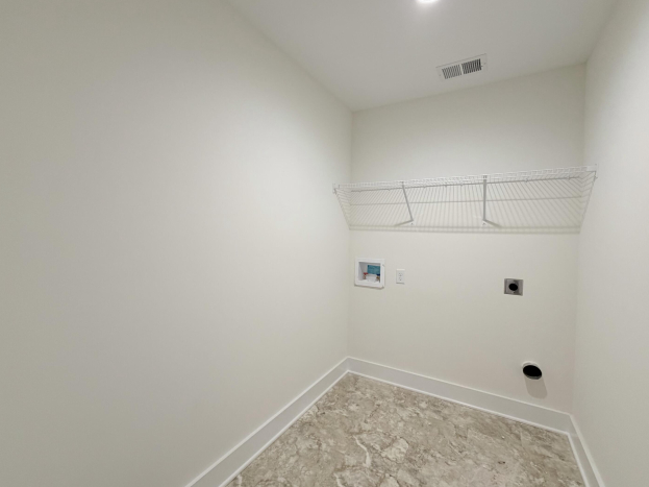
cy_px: 241
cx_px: 341
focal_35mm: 15
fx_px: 281
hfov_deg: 98.1
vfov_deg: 81.7
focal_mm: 2.22
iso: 250
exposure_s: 1/120
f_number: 2.2
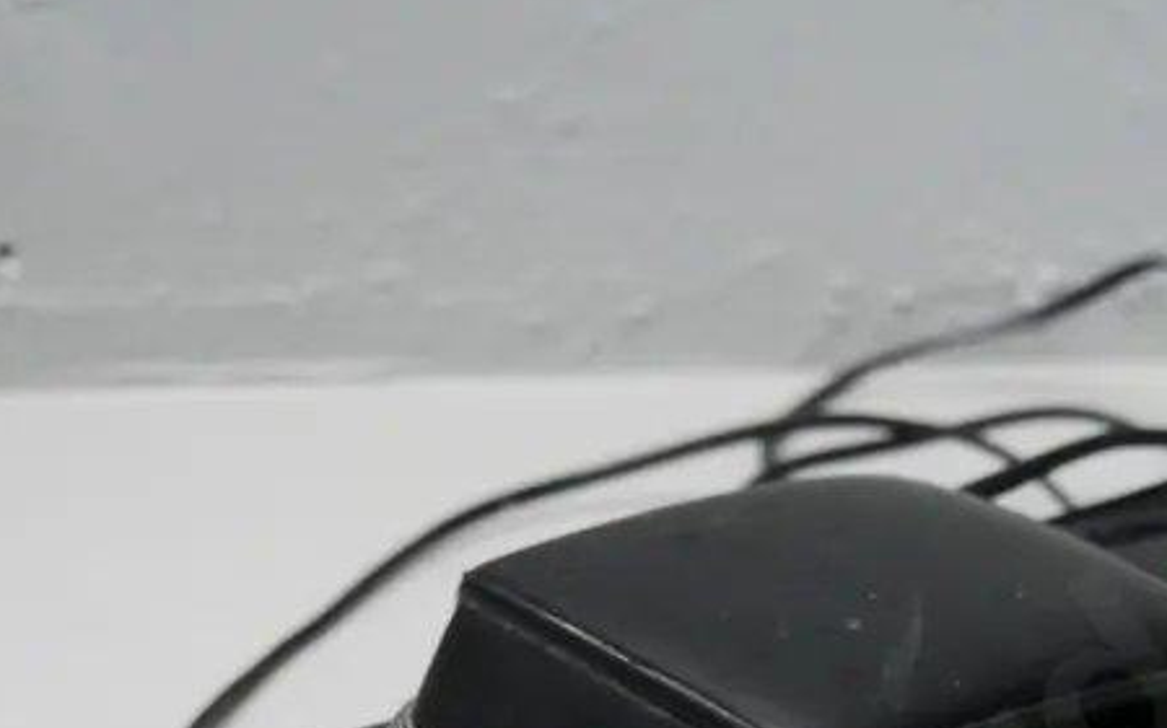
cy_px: 933
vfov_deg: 15.2
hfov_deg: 25.0
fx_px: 2607
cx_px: 814
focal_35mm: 82
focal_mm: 17
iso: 3200
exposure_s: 1/200
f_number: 3.8
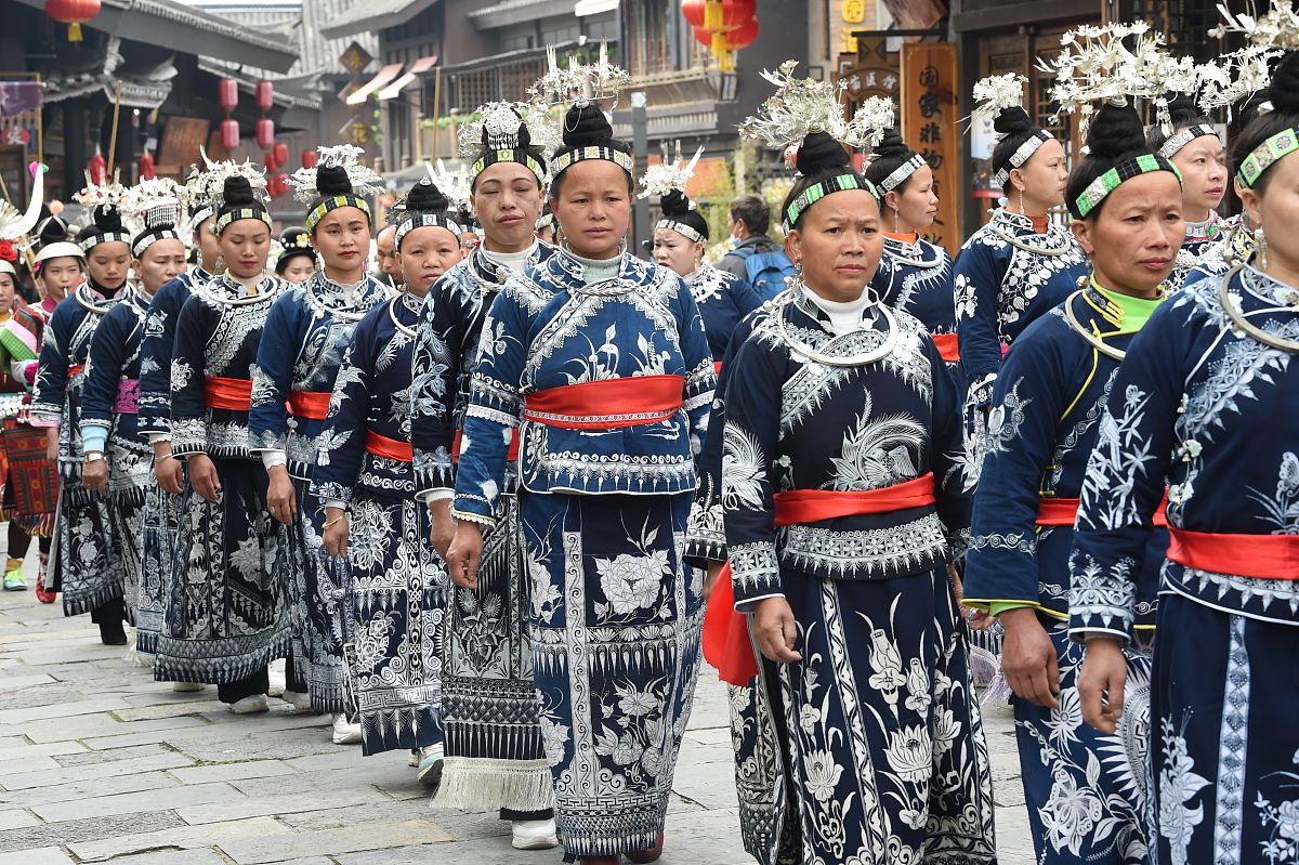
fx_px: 3426
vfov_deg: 14.4
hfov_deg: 21.5
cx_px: 650
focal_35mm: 95
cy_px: 432
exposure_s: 1/400
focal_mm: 95
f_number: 10
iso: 1600
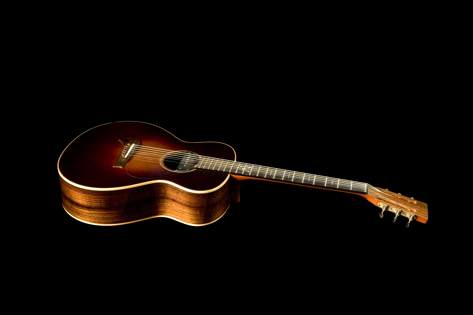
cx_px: 236
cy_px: 158
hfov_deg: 41.1
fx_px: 630
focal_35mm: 48
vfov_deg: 28.0
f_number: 14
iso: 400
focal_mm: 48
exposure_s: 1/160
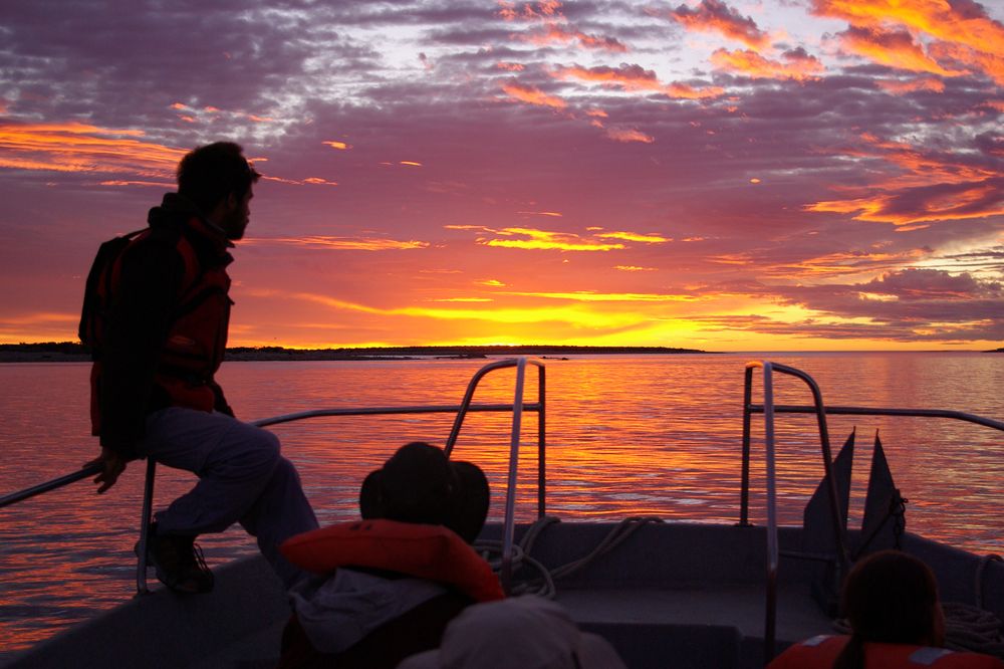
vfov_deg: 23.8
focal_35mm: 57
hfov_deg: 35.1
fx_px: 1589
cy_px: 334
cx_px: 502
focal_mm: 38
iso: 400
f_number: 4.5
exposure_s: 1/180
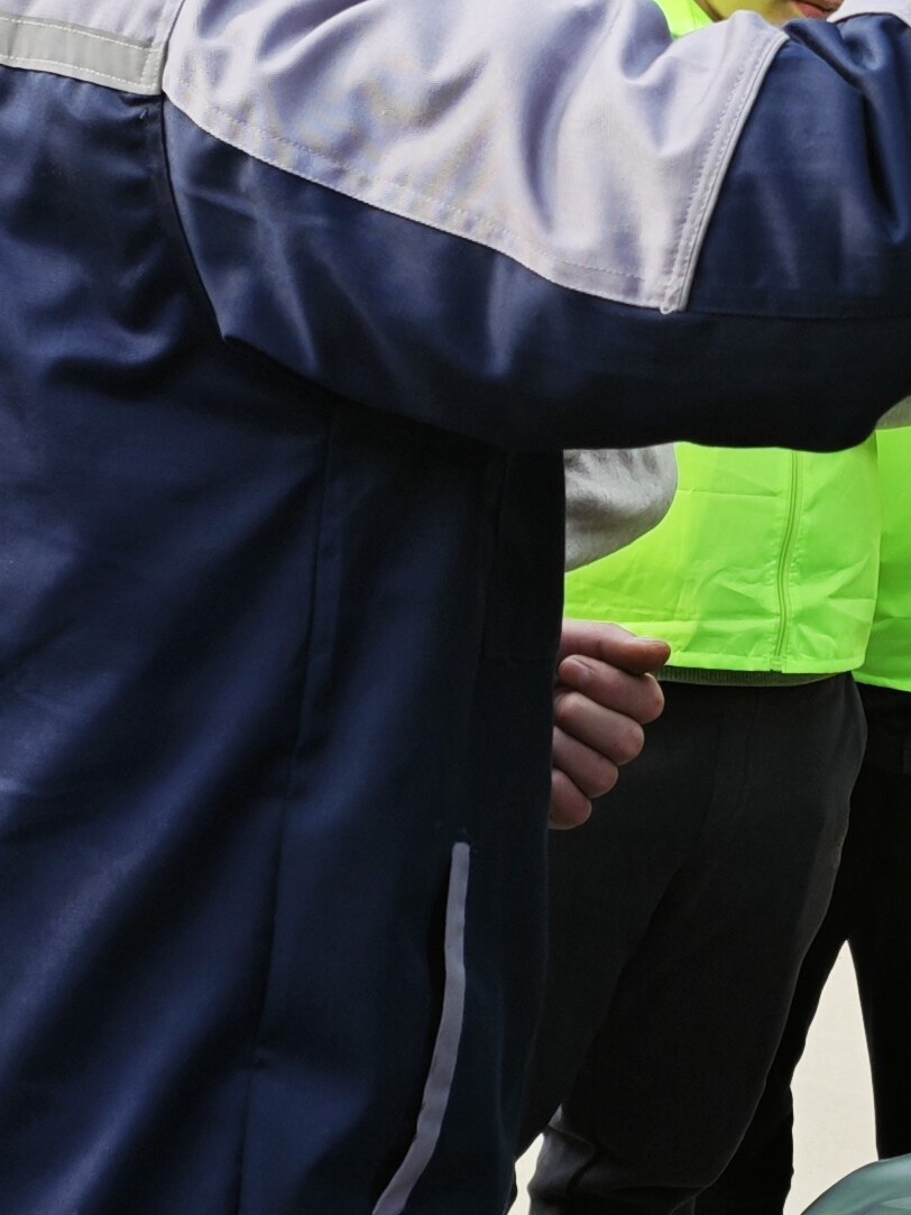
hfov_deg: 16.9
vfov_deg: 22.5
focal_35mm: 87
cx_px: 619
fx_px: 3053
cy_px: 676
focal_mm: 5.43
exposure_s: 1/679
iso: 50
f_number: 1.8
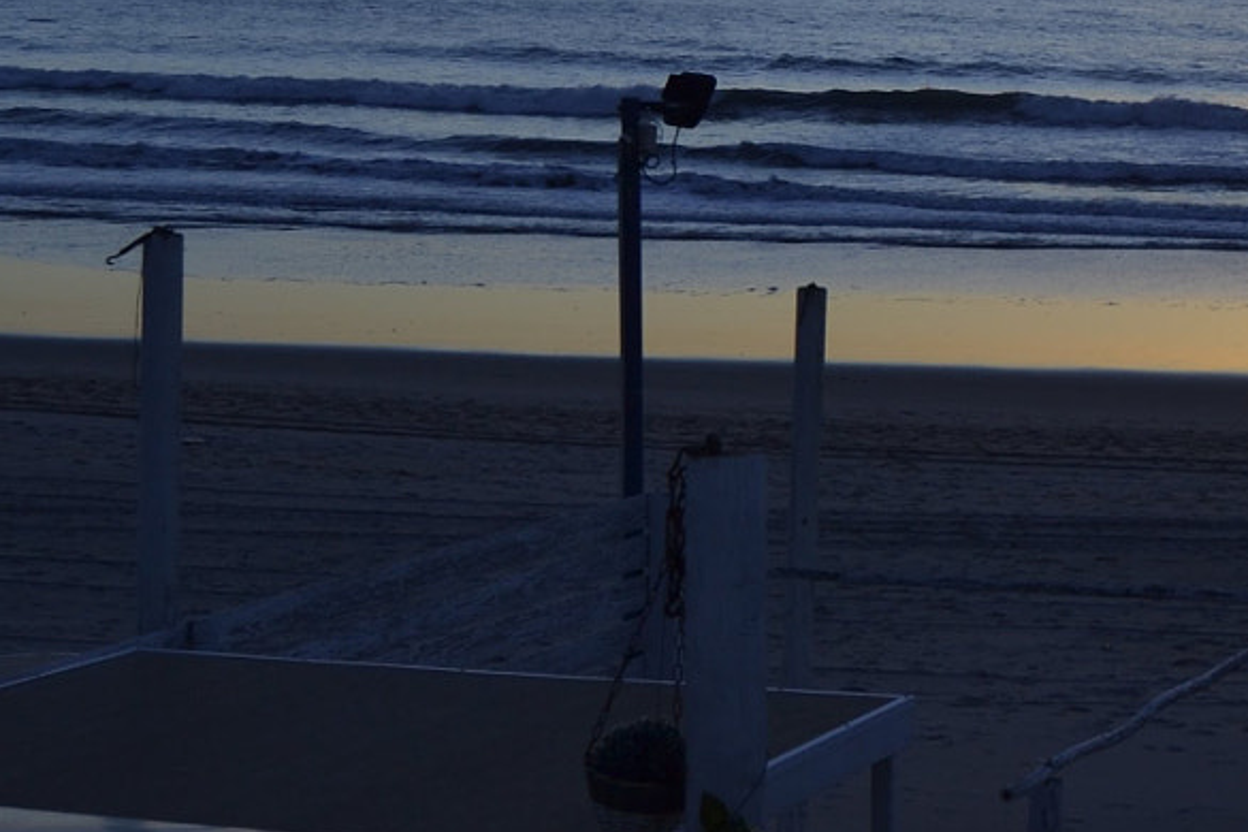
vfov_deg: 12.7
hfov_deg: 17.8
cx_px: 1758
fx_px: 3640
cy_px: -229
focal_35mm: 105
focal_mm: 20
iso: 100
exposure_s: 1/125
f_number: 5.6
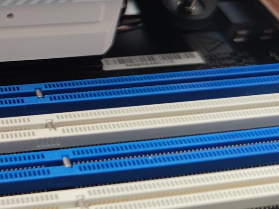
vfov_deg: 21.5
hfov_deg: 25.5
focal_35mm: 68
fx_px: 548
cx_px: -60
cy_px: 59
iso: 213
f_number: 1.85
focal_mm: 6.78
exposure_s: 1/50
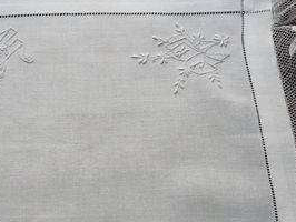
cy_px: 177
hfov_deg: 21.2
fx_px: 787
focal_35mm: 92
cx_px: 97
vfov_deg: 16.0
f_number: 2.8
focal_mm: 5.8
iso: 400
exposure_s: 1/200
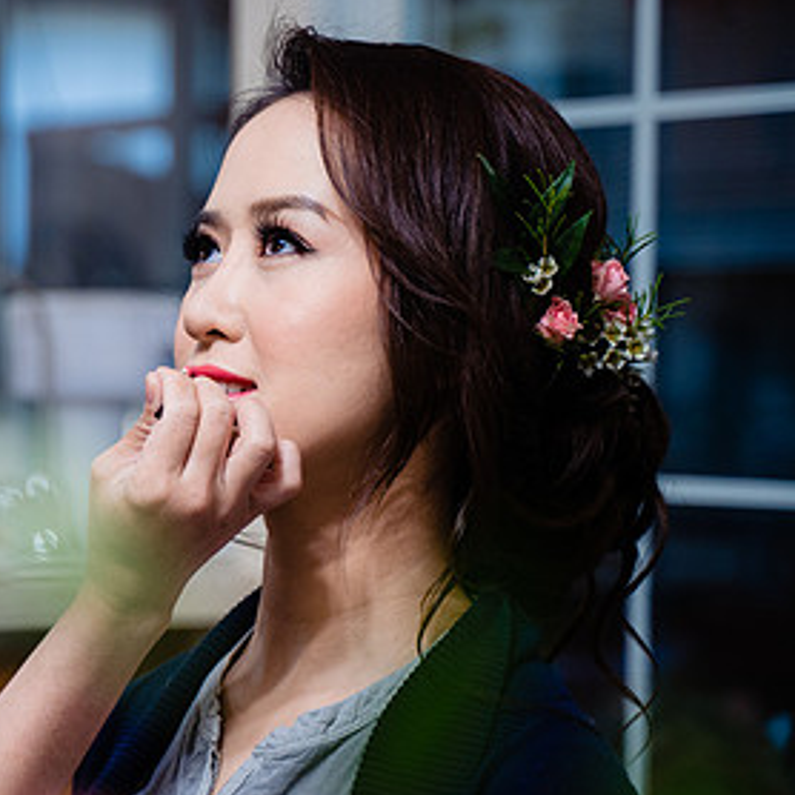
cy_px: 462
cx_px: 51
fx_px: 3222
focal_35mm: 124
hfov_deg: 13.9
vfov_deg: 14.1
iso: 1000
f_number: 2.8
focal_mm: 70
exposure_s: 1/200
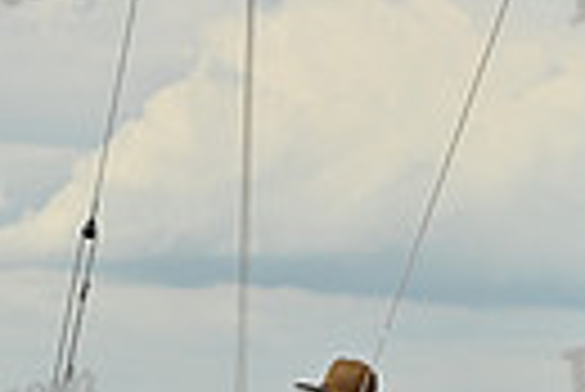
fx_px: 5808
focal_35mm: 357
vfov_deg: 3.8
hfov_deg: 5.8
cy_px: 620
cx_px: 333
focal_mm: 80
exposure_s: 1/1250
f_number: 8
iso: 320
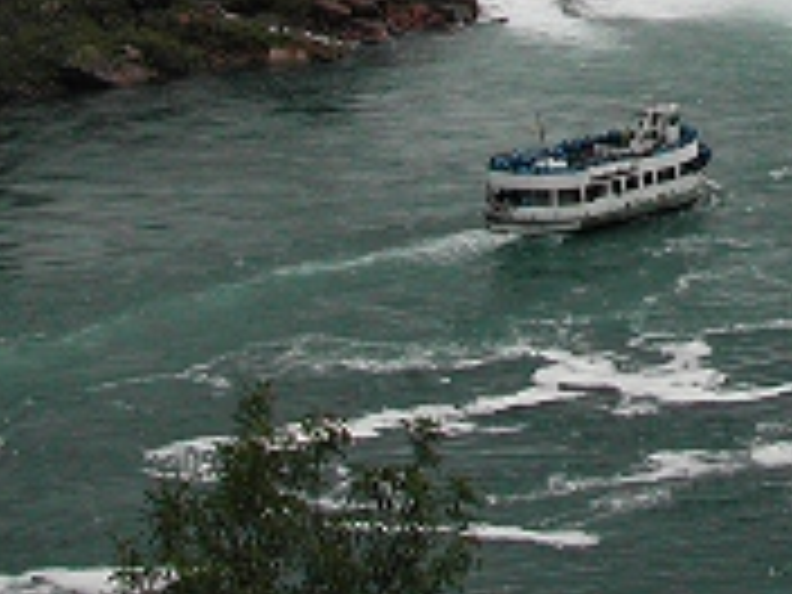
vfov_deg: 9.6
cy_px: -230
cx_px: 864
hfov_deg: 12.8
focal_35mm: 151
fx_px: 3455
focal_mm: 11.1
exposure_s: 1/238
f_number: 8.8
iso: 100
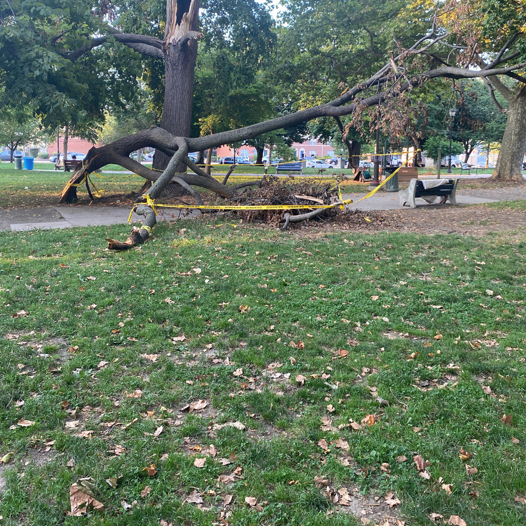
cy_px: 190
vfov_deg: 51.8
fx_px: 533
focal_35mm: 31
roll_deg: -0.3
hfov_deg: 52.5
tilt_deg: -3.1
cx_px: 261
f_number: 1.8
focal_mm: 4.25
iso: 80
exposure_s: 1/122
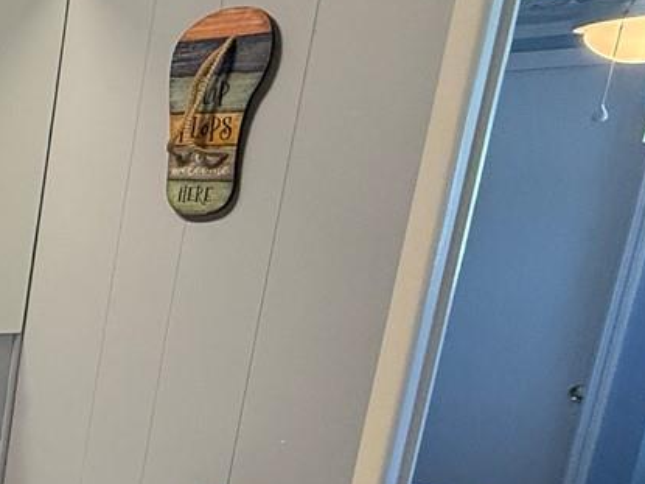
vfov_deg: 26.3
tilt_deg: -11.8
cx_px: -403
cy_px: 416
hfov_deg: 24.4
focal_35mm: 54
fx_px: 1006
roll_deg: -2.8
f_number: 2.2
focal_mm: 2.22
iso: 200
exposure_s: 1/120
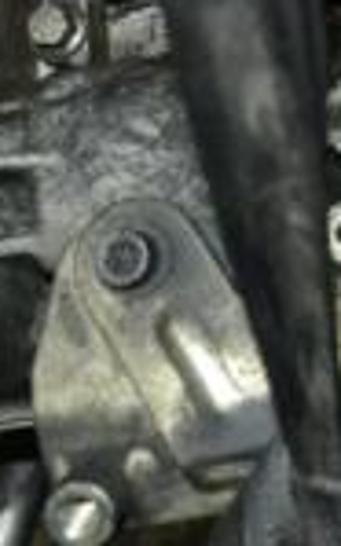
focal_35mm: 111
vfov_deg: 18.1
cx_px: 664
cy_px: -62
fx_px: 1652
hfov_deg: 10.8
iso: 2500
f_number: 7.1
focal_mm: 18
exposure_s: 1/60
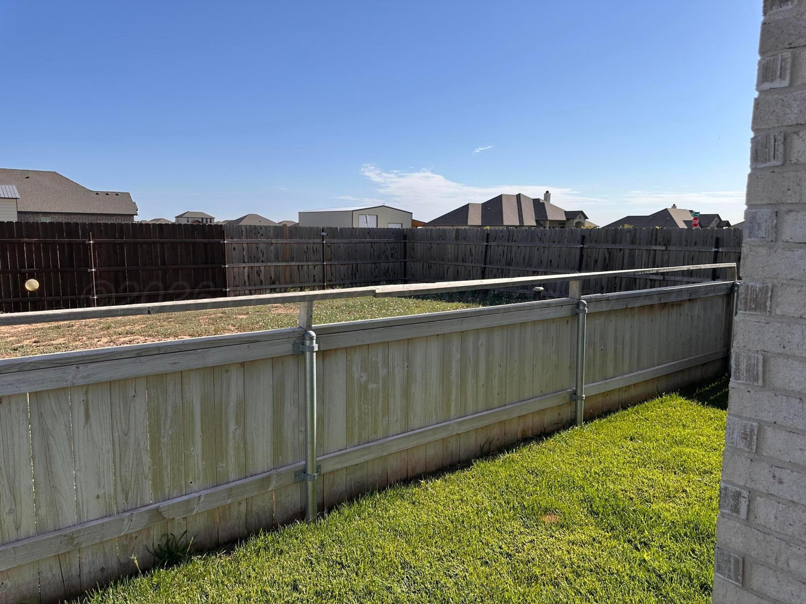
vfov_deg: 56.8
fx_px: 559
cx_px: 403
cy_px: 302
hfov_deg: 71.6
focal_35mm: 24
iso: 80
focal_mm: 6.86
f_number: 1.78
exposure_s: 1/5263
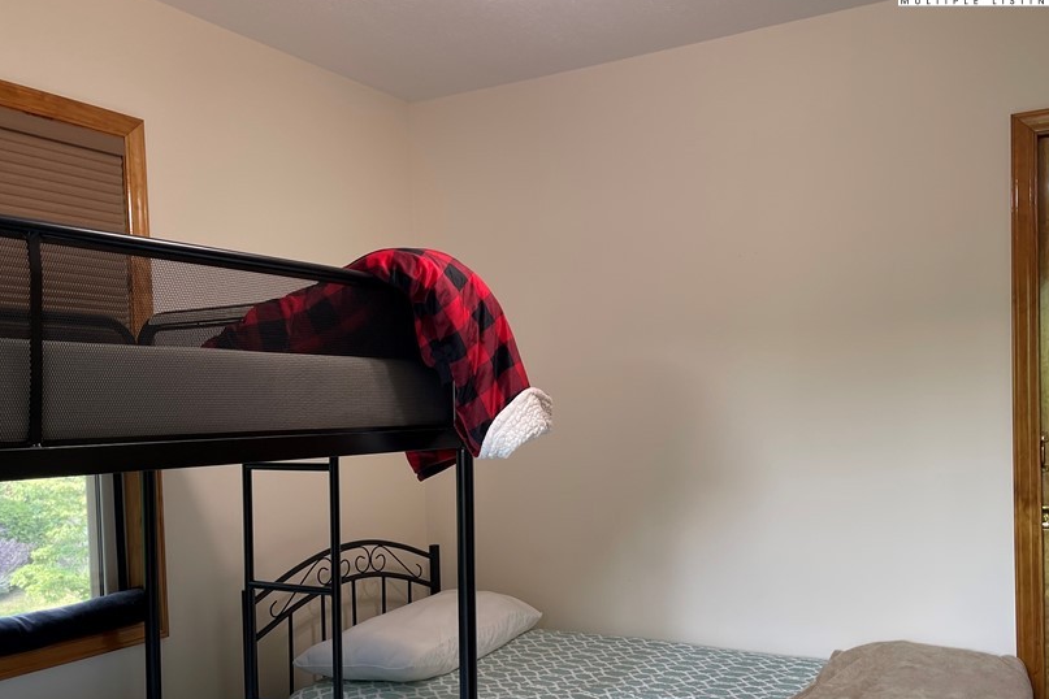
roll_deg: +2.0
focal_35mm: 33
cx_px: 498
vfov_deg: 39.7
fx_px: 962
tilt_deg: -2.5
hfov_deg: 57.2
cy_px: 439
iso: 64
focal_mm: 5.1
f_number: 1.6
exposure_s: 1/60
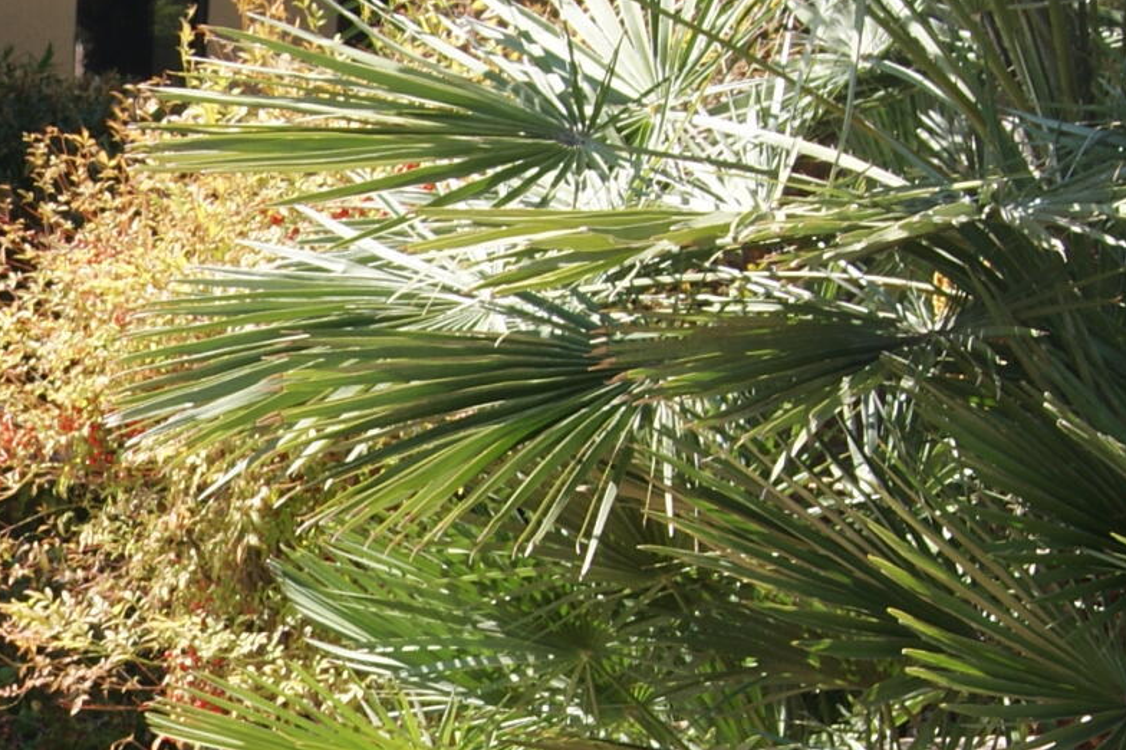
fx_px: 5033
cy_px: 780
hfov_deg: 12.4
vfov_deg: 8.5
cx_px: -333
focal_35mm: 161
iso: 100
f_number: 8
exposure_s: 1/80
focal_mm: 28
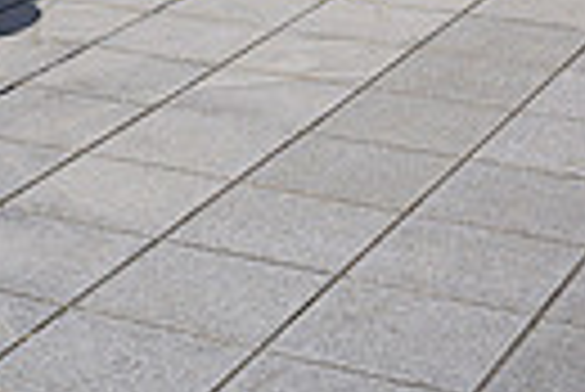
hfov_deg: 15.5
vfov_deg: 9.5
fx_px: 2082
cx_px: -86
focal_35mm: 128
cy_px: -563
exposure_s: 1/5000
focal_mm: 37
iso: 500
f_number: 5.6
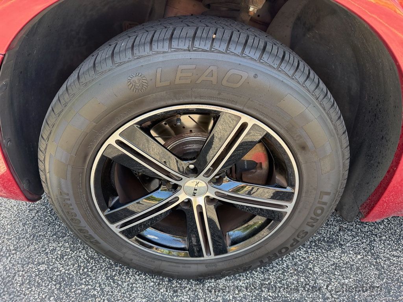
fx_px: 279
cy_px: 151
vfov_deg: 56.8
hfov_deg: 71.6
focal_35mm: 24
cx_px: 202
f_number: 1.78
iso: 125
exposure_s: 1/203
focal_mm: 6.76
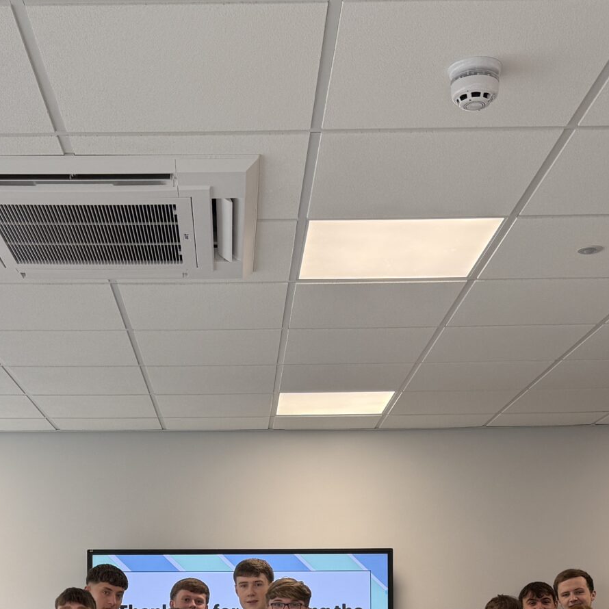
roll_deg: +0.3
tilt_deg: +1.0
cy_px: 608
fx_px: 1214
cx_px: 224
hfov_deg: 28.0
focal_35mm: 61
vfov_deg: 26.6
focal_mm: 6.76
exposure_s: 1/121
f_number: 1.78
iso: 80
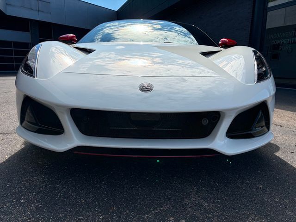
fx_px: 222
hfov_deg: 67.3
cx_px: 148
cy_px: 111
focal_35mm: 26
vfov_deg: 53.1
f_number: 1.6
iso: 50
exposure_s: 1/5348
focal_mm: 5.96
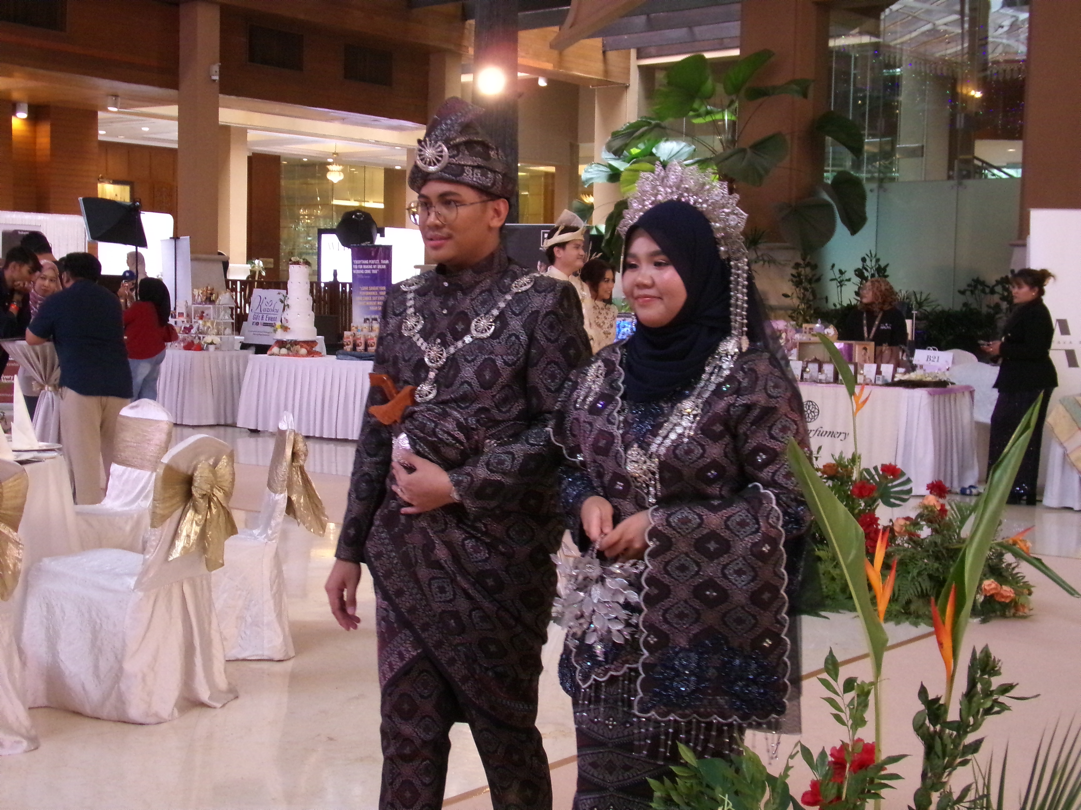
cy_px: 405
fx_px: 1499
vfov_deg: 30.3
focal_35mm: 48
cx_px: 540
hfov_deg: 39.7
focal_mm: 8.5
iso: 800
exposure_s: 1/60
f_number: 4.2
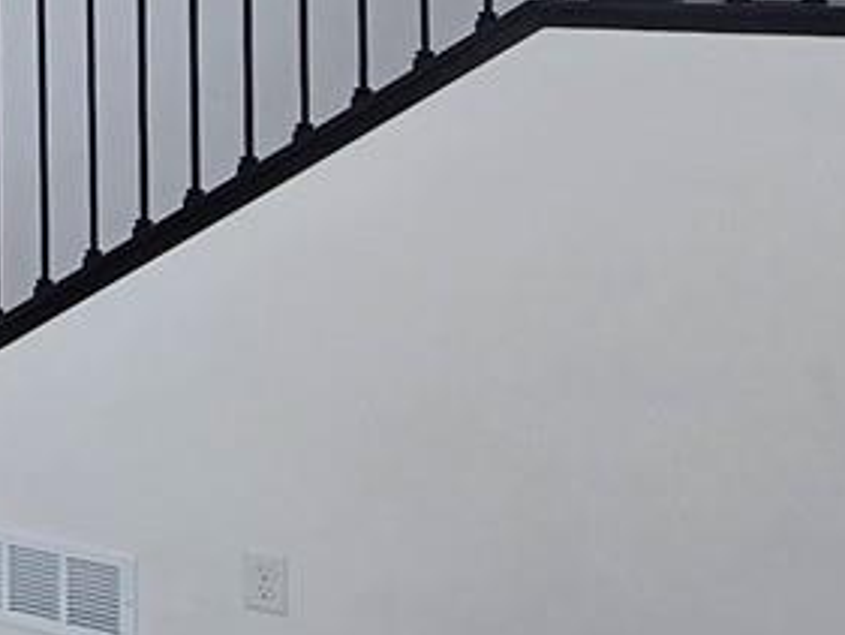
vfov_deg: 19.1
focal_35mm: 74
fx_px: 1807
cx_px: -944
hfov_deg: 17.1
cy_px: -57
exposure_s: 1/183
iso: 50
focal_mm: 2.2
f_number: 2.2
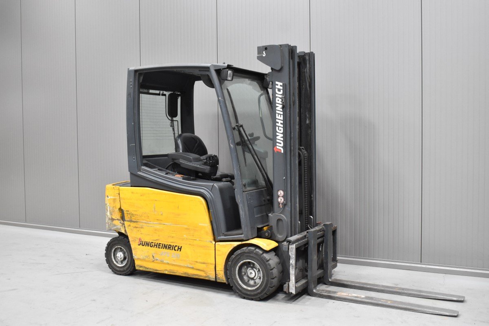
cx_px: 244
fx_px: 509
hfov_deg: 51.3
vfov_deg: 35.5
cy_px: 163
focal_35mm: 38
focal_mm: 25
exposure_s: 1/25
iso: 1600
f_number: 5
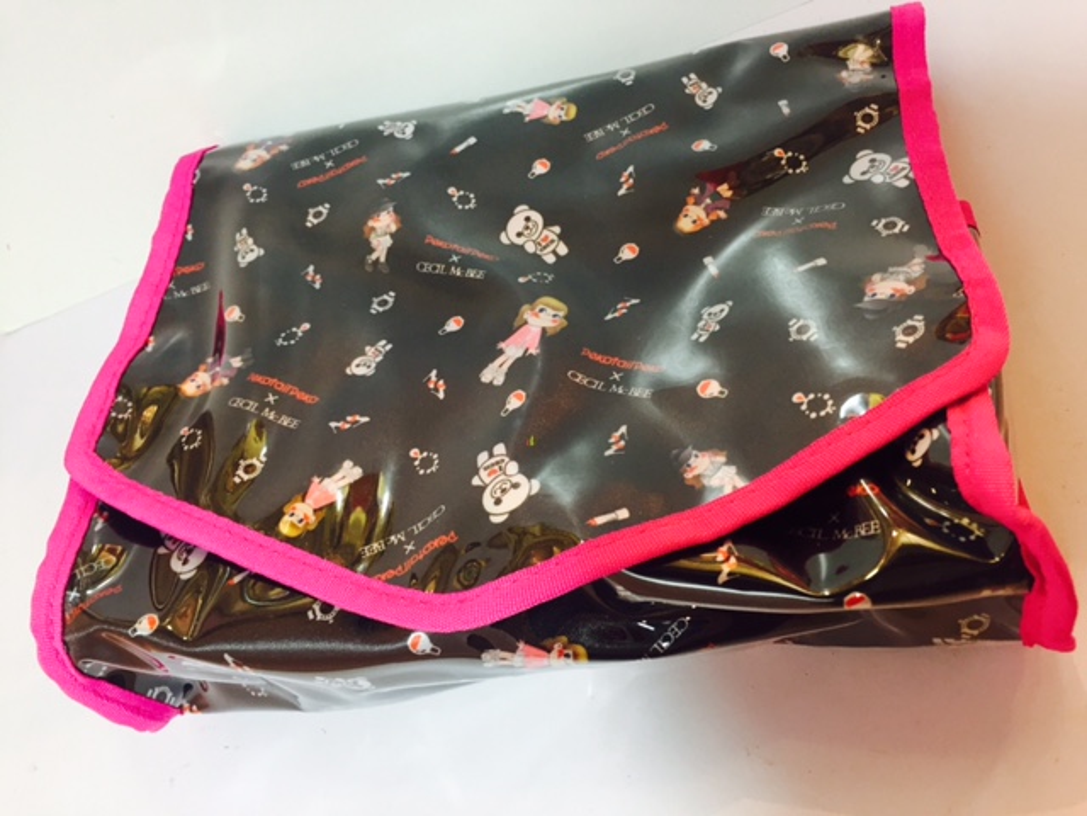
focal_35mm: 29
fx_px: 911
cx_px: 544
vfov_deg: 48.2
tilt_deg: -58.3
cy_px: 408
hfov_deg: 61.7
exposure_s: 1/33
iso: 100
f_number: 2.2
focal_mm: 4.15
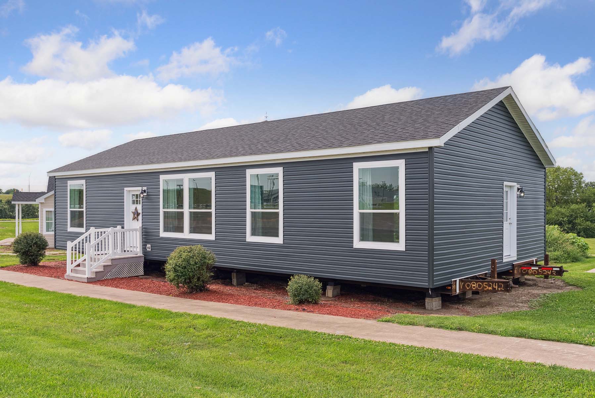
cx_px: 298
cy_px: 199
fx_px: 529
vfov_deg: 41.2
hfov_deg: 58.7
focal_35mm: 32
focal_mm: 32
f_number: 8
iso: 400
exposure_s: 1/400
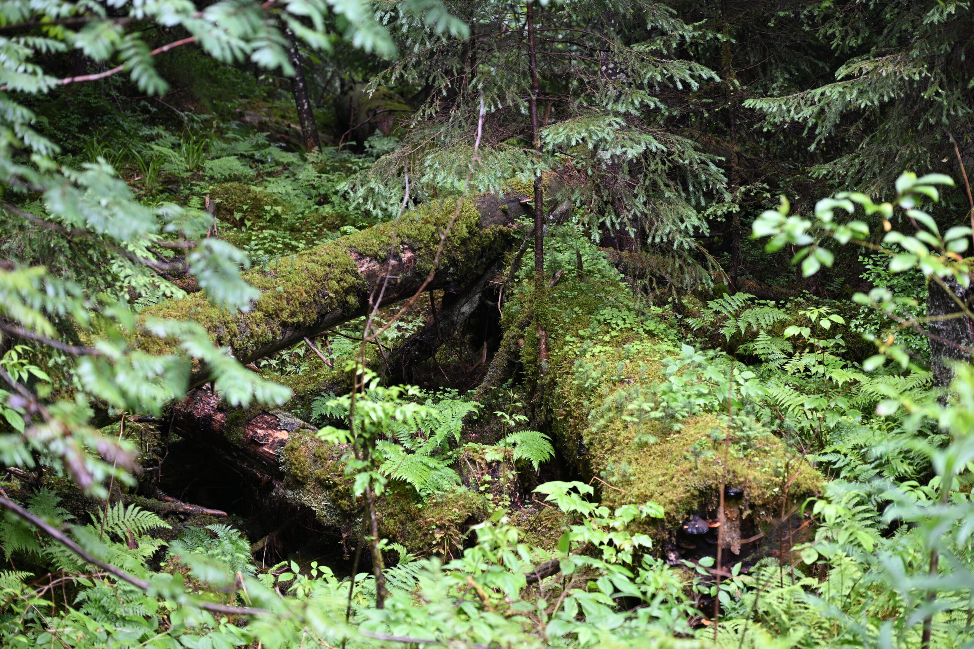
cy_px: 324
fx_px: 2543
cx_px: 487
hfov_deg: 21.7
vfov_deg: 14.6
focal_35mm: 94
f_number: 4
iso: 220
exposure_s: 1/100
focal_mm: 94
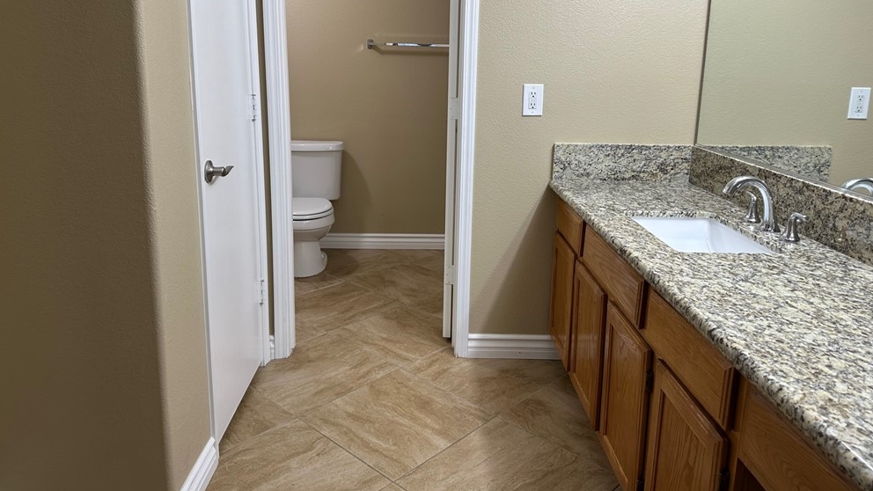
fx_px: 625
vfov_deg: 42.7
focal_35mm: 27
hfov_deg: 69.9
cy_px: 197
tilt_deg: -12.5
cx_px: 444
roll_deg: -1.3
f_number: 1.78
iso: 100
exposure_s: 1/120
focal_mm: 6.86
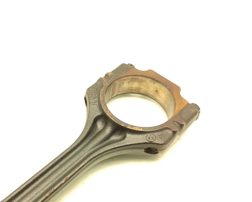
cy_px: 149
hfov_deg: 47.3
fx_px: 283
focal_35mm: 38
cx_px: 87
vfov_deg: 38.3
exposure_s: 1/80
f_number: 1.89
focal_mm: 5.89
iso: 200
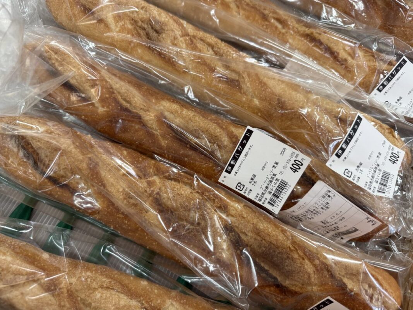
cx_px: 206
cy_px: 155
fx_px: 286
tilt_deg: -69.5
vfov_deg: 56.8
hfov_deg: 71.6
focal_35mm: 24
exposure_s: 1/120
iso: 200
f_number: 1.78
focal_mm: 6.76
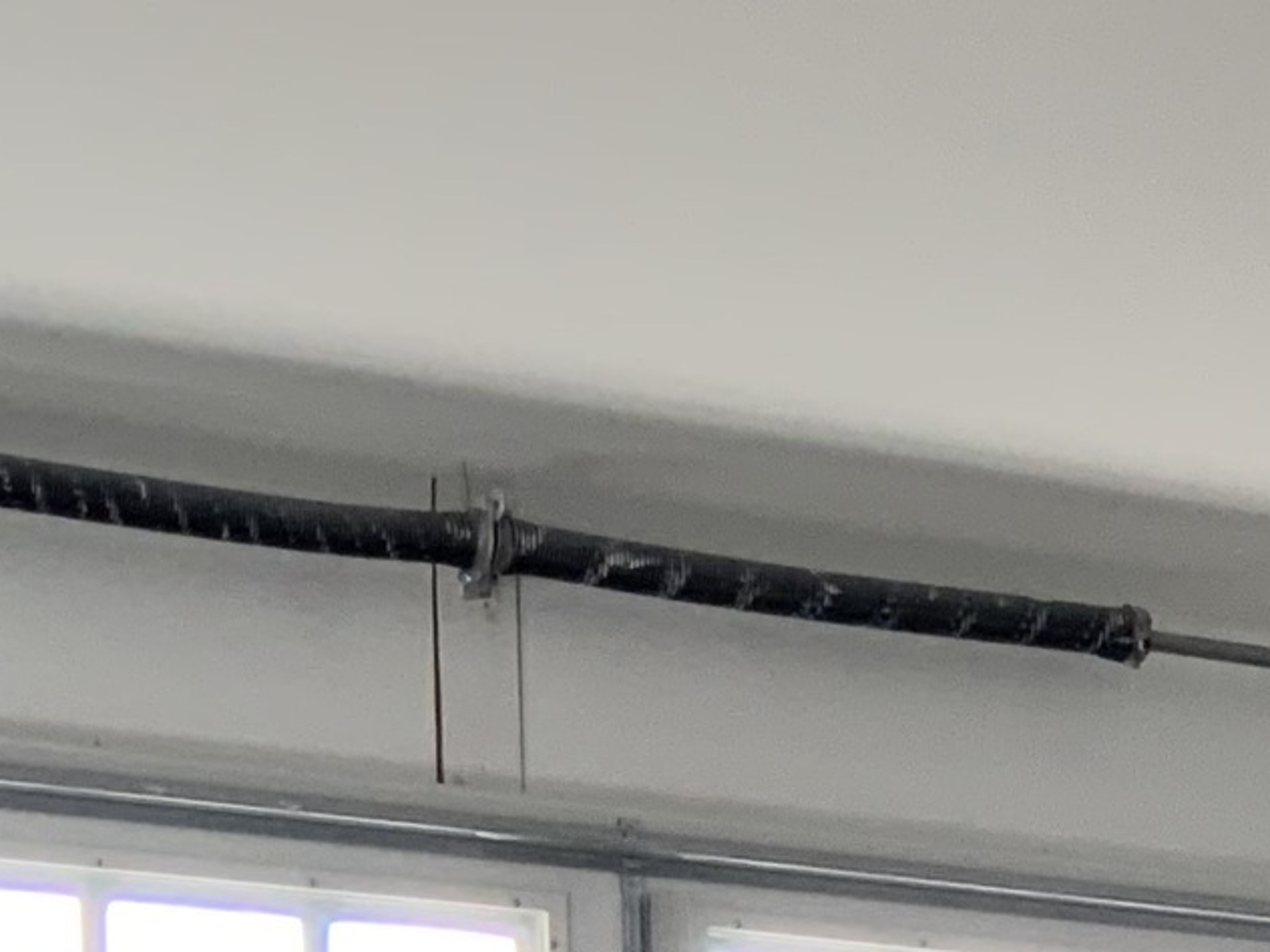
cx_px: 2092
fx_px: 5173
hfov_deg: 13.0
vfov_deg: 9.5
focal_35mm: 141
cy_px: 2153
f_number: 1.8
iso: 64
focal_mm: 3
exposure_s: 1/122
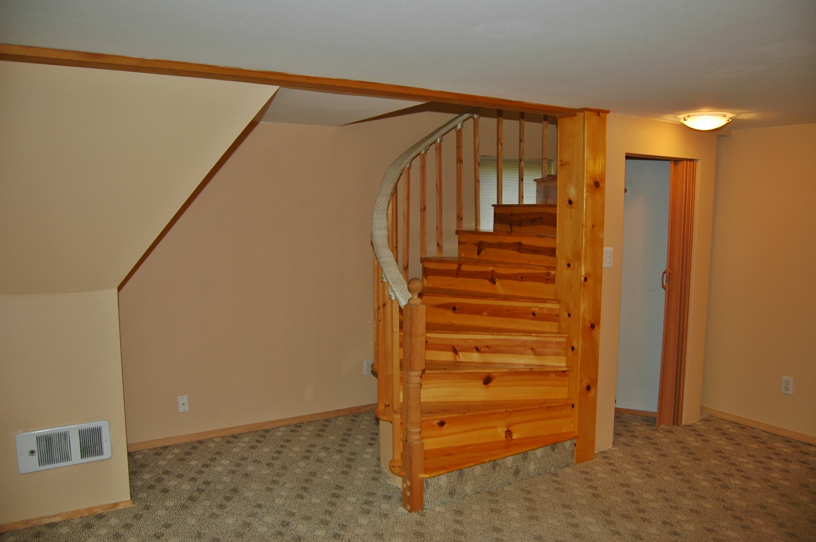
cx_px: 408
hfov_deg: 67.4
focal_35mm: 27
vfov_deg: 47.8
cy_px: 271
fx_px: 611
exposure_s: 1/50
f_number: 4
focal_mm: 18
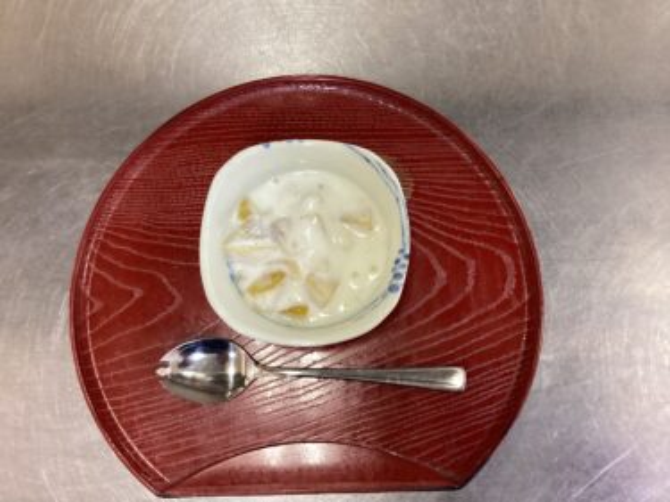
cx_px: 335
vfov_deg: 45.4
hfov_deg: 58.4
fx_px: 600
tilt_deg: -79.7
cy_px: 251
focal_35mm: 31
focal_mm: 3.3
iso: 250
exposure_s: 1/60
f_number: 2.4
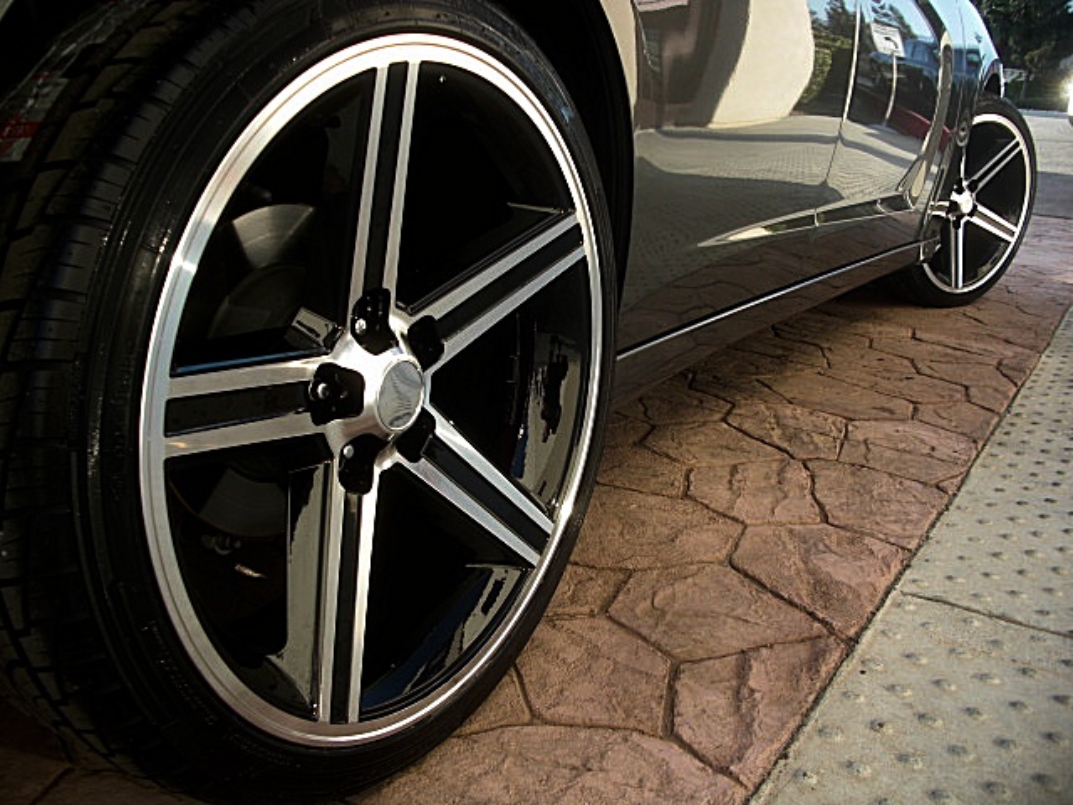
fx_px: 1116
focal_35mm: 36
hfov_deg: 51.4
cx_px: 536
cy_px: 402
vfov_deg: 39.7
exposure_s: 1/125
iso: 50
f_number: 2.8
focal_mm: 6.3
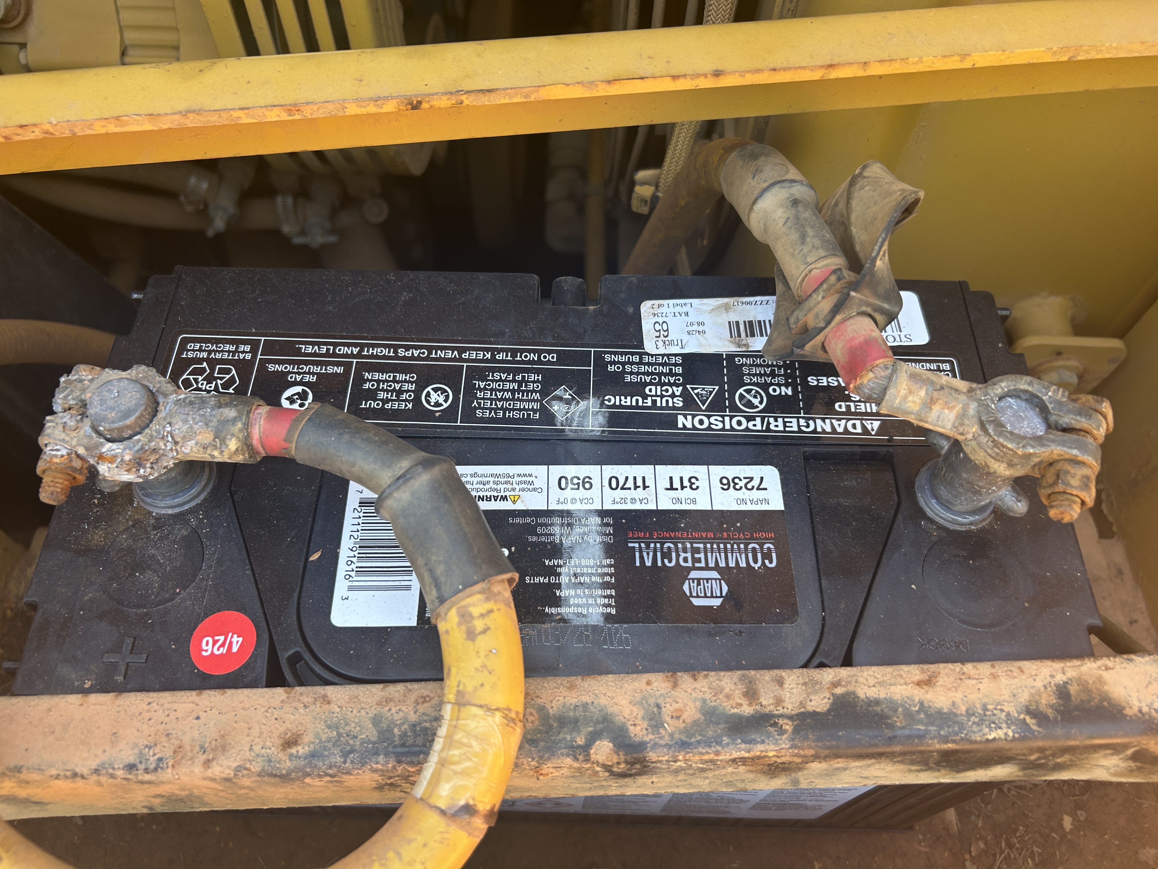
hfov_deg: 67.3
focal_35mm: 26
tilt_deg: -62.0
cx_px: 579
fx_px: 870
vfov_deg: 53.1
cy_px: 434
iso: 50
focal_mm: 5.7
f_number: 1.5
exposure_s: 1/121
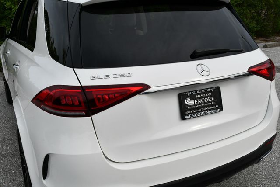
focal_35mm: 36
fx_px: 280
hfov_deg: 53.1
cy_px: 94
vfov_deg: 36.9
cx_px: 140
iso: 100
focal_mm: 18
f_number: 8
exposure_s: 1/250
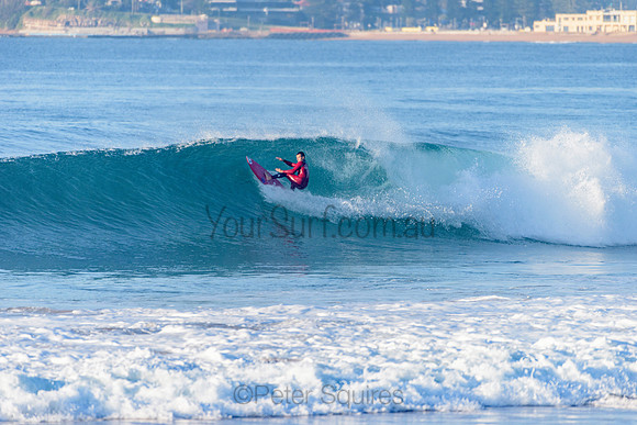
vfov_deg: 2.8
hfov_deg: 4.1
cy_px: 212
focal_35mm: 500
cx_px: 318
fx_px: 8849
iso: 360
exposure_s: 1/2000
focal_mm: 500
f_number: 5.6
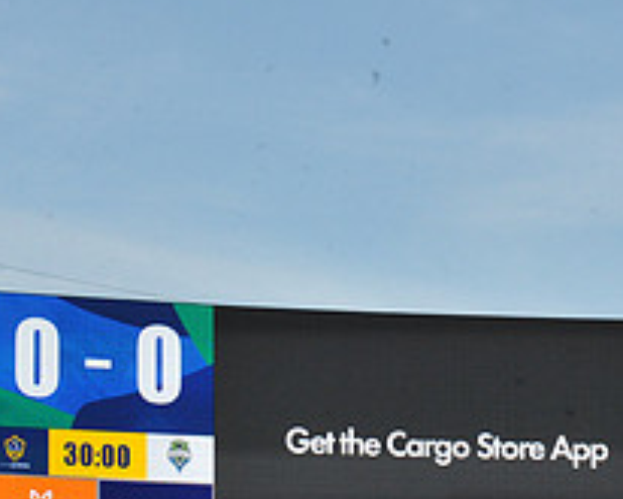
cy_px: 463
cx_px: 451
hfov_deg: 9.1
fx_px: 3892
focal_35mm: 211
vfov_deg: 7.3
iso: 1600
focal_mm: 80
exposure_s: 1/800
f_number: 14
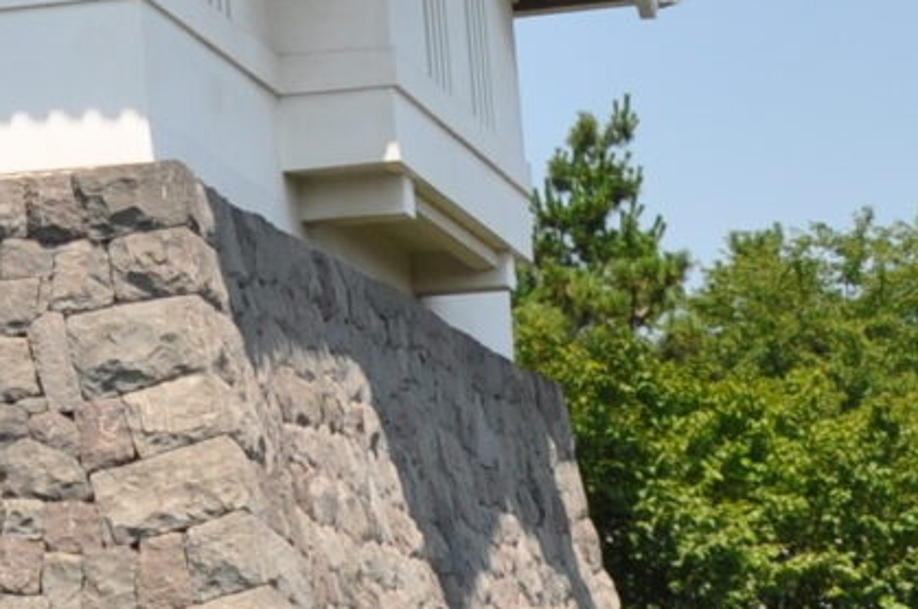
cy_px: -232
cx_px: -638
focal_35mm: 165
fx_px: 4201
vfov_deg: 8.2
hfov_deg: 11.7
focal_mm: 18
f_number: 10
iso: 200
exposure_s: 1/400
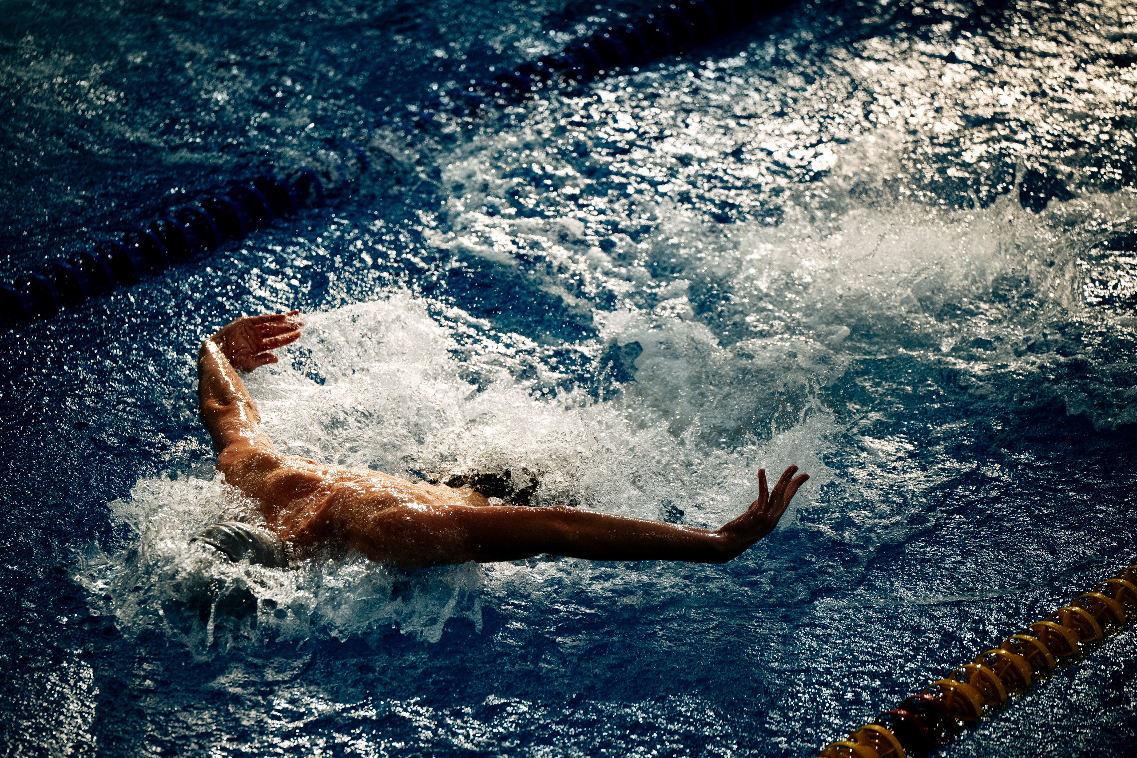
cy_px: 359
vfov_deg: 6.3
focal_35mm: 218
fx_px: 6887
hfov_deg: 9.4
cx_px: 551
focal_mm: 200
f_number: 3.2
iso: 2000
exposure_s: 1/2500
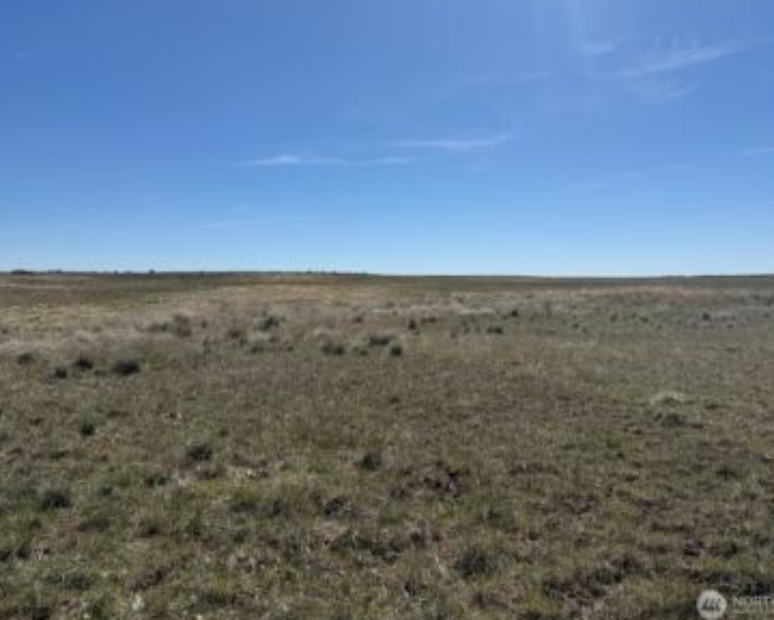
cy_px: 304
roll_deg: +0.7
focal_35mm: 26
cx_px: 406
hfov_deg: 66.0
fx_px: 596
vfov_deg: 54.9
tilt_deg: -3.2
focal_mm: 6.76
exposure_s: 1/8130
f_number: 1.78
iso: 80
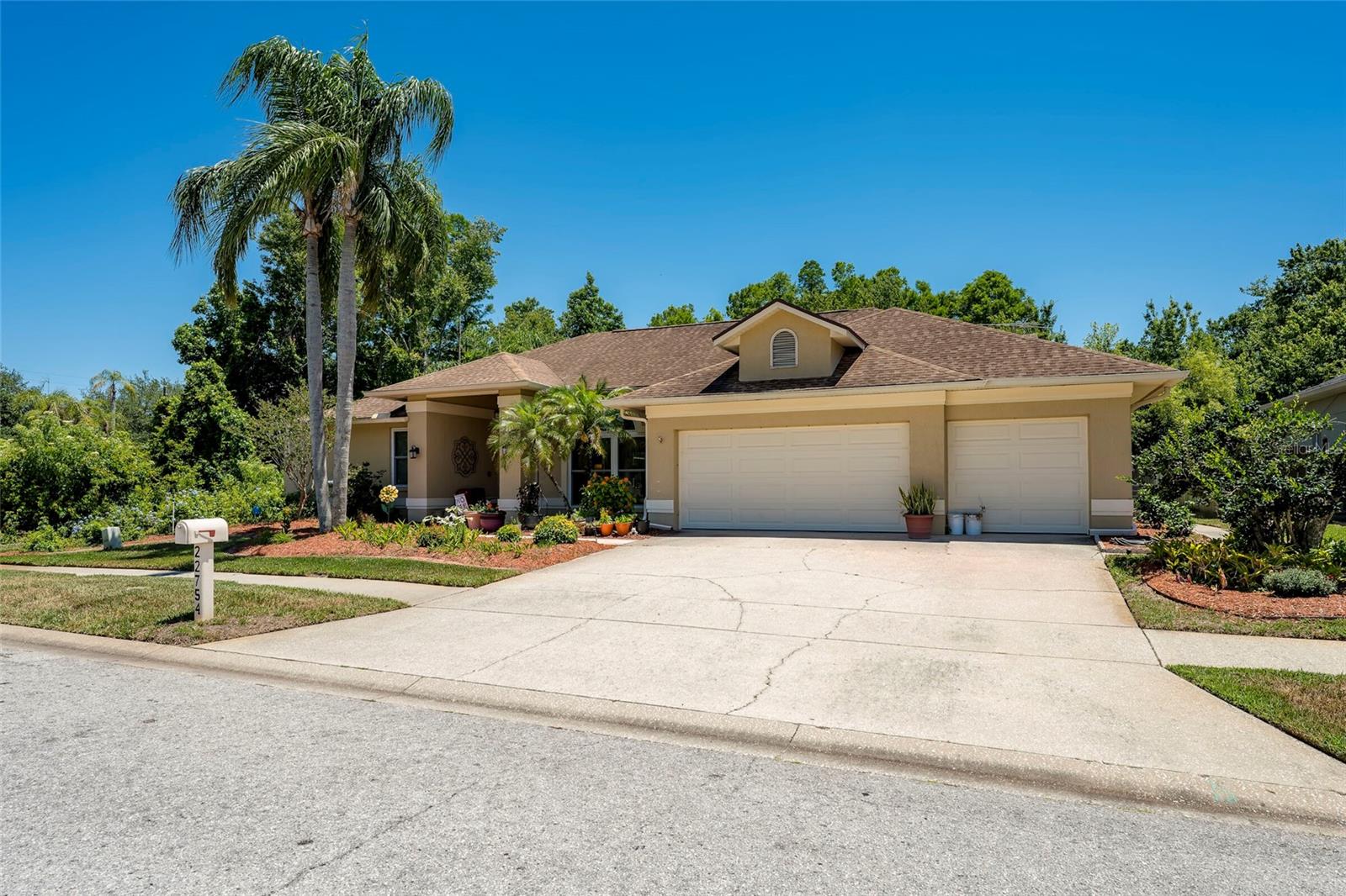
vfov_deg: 61.9
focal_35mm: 20
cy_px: 448
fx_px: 748
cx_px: 673
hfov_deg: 84.0
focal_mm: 20
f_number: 8
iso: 200
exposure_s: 1/500
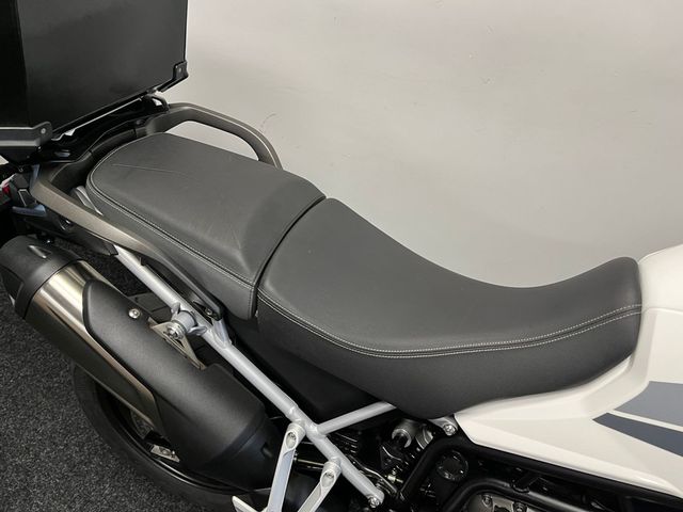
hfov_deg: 67.3
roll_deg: -1.3
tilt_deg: -38.9
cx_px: 342
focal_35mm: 26
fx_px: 513
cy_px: 256
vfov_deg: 53.1
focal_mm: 5.1
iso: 100
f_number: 1.6
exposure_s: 1/50
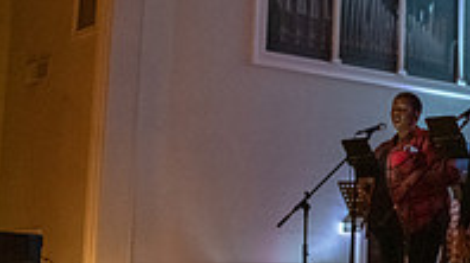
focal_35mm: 80
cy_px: 153
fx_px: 996
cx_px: 665
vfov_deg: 15.1
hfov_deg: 22.7
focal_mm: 26
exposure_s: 1/100
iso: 5000
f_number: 2.8
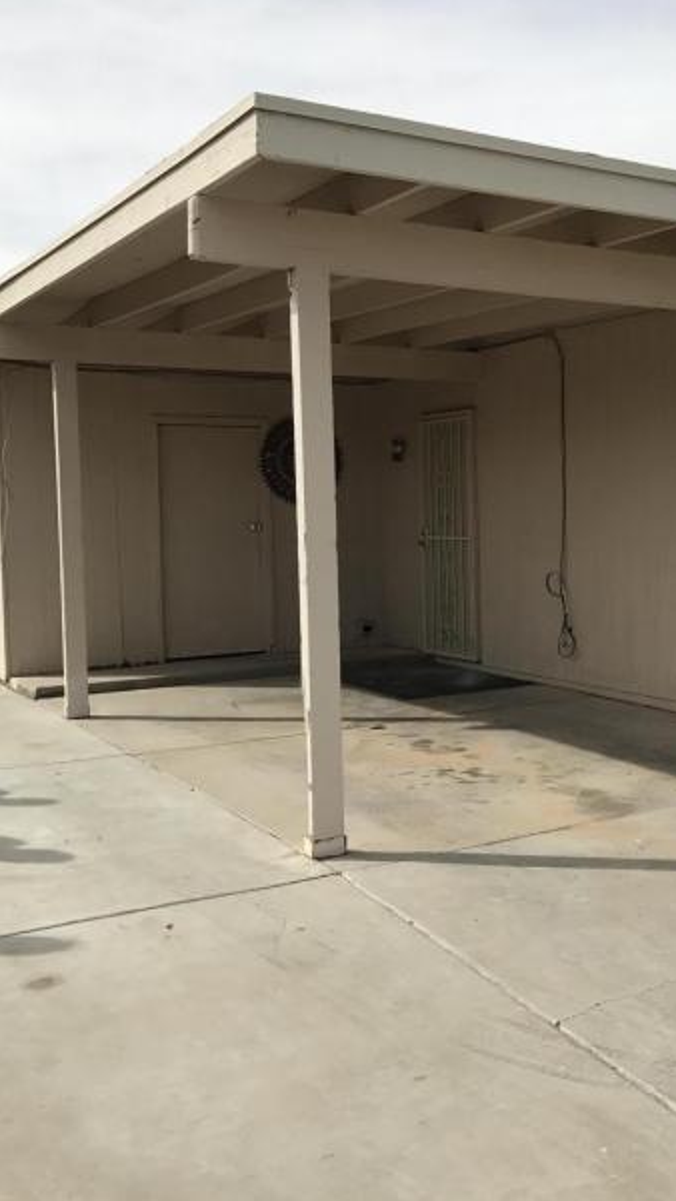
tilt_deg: -2.2
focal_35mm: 39
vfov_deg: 51.6
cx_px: 542
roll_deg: +1.4
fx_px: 1243
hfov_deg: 29.7
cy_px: 584
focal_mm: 3.99
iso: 20
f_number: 1.8
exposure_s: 1/3300
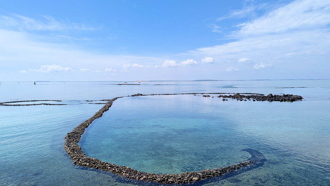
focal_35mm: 27
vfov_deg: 42.5
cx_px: 160
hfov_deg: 69.8
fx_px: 236
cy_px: 120
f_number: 1.85
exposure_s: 1/2571
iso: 46
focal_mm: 6.81
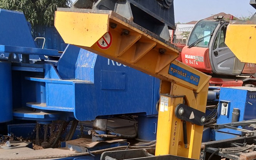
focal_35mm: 48
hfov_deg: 40.8
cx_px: 189
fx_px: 335
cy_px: 155
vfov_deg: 25.7
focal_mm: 3.98
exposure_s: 1/370
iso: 20
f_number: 1.8
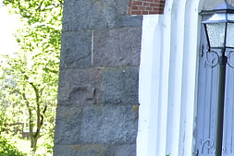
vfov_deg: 6.5
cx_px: 710
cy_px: -91
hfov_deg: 8.3
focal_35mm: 209
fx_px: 1359
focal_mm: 22
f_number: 5
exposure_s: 1/100
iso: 250
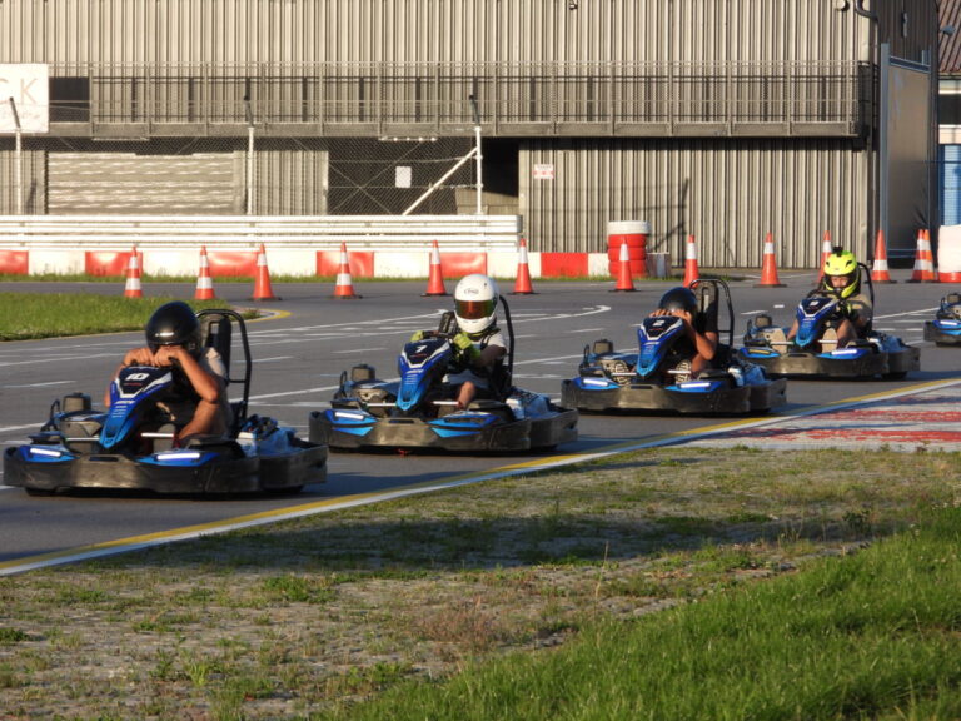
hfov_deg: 6.6
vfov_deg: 5.0
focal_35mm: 300
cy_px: 360
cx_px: 480
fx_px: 8329
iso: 100
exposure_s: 1/500
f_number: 4.5
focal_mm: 53.9
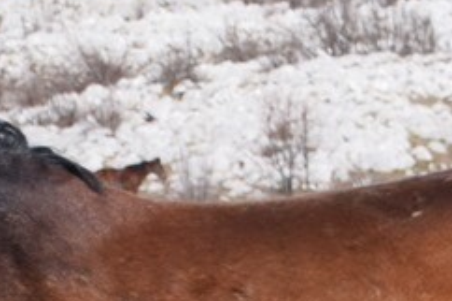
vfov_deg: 1.9
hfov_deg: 2.9
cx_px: -560
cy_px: 492
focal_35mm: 715
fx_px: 8971
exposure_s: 1/1600
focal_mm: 60
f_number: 7.1
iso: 400
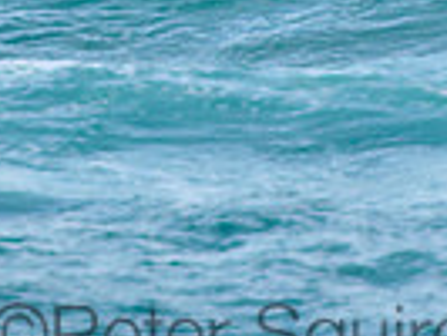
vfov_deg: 0.6
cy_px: -223
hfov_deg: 0.8
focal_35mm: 2517
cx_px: 249
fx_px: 32532
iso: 640
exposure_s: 1/1600
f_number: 5.6
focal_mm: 400
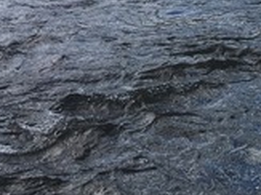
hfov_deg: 15.9
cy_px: -105
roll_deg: -2.8
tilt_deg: -0.9
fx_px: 859
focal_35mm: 114
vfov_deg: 12.3
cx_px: 384
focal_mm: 4.15
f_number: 2.2
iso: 25
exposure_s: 1/1748
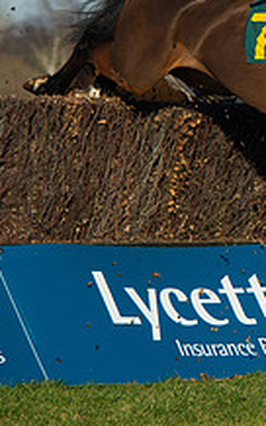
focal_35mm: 494
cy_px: 83
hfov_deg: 2.6
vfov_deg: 4.3
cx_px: 650
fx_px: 5737
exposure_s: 1/3200
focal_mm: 155
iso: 500
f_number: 6.3
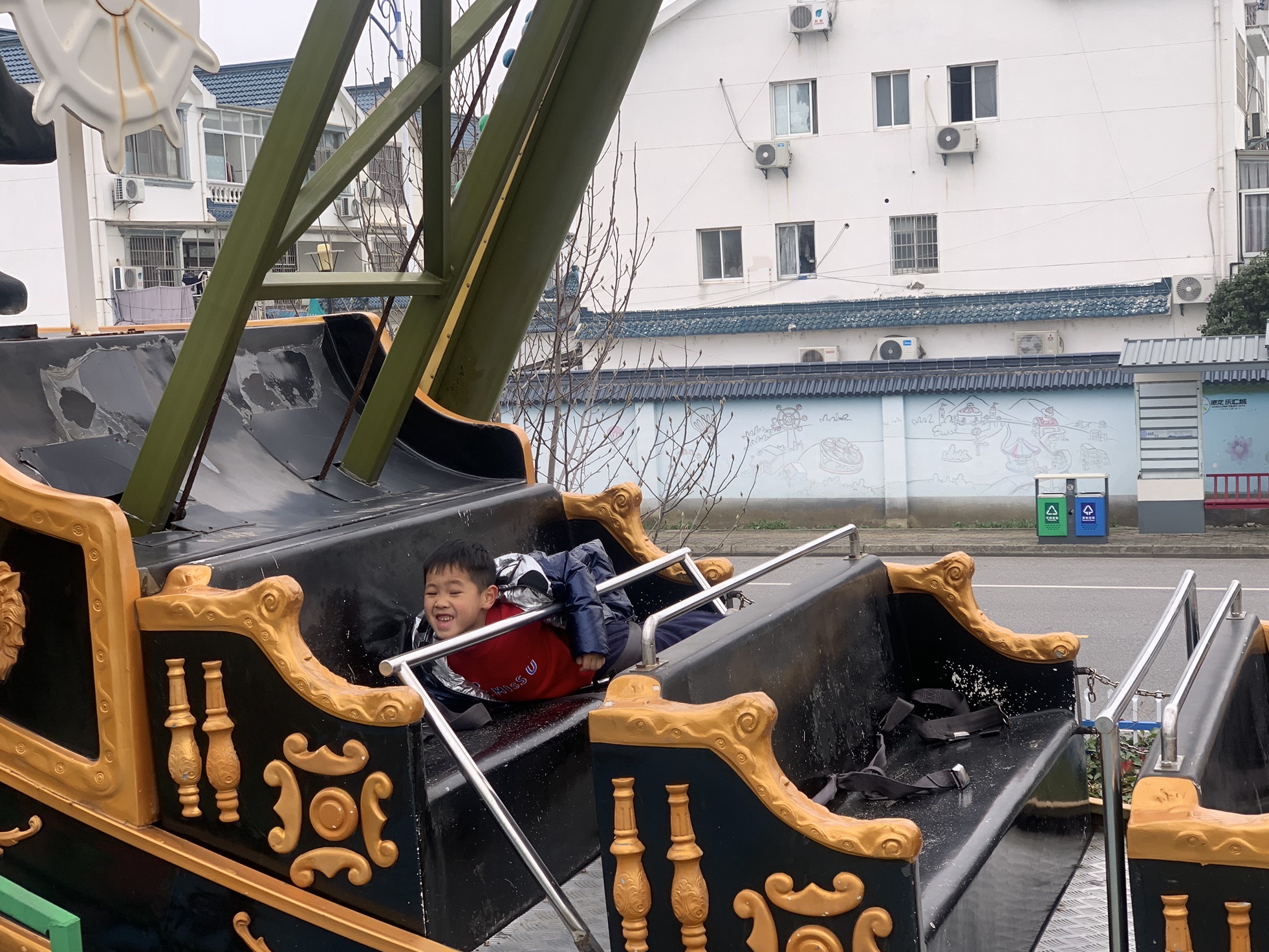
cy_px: 469
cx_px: 634
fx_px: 1943
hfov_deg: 36.2
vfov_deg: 27.5
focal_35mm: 53
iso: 16
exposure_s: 1/62
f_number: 2.4
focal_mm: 6
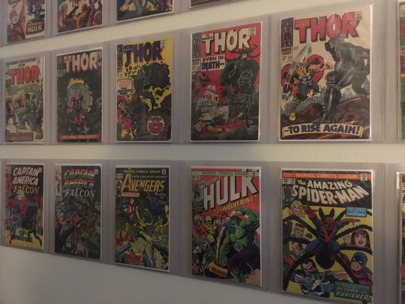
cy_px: 152
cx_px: 202
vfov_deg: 48.2
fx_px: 339
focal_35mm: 29
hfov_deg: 61.7
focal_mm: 4.15
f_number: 2.2
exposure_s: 1/15
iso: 1000
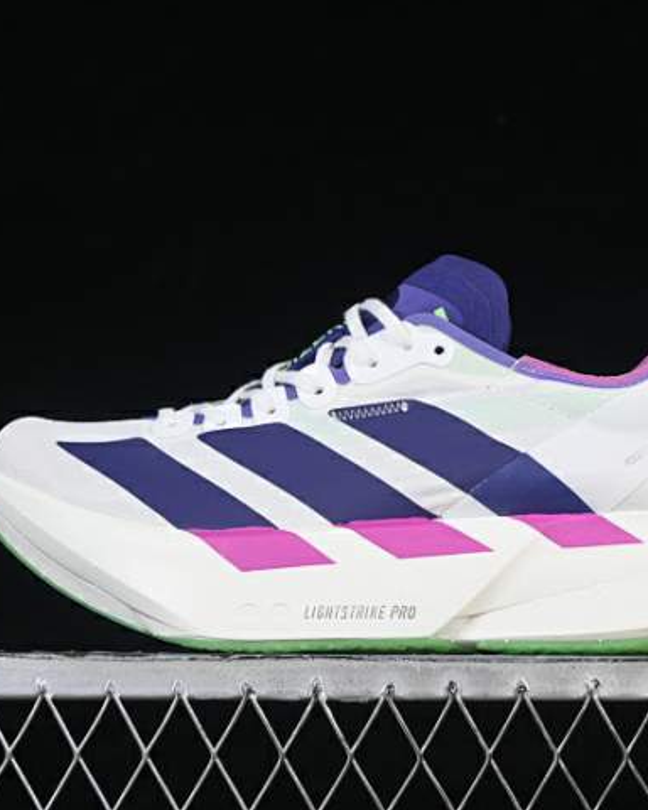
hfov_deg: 14.4
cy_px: 402
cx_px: 403
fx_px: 2565
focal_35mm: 107
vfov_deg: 17.9
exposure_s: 1/80
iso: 160
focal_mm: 50
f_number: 8
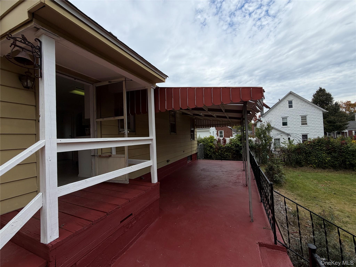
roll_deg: +3.3
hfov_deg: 102.1
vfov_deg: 85.7
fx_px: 144
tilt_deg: +0.4
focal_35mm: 14
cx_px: 178
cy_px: 134
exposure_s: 1/770
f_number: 2.2
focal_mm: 2.22
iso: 25
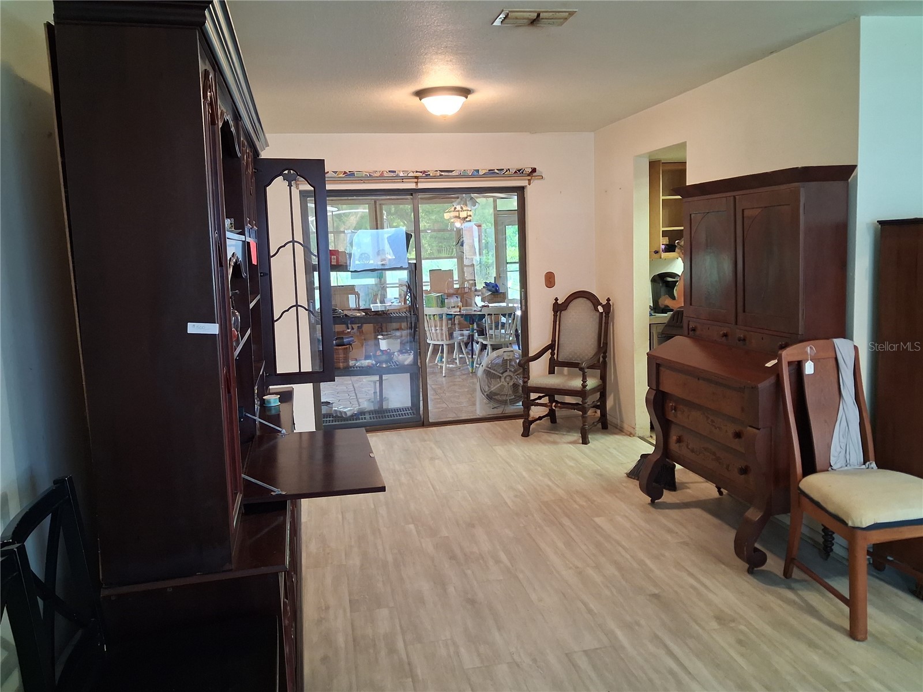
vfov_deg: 51.4
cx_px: 462
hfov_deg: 65.3
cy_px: 346
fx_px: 720
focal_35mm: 27
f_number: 1.8
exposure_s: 1/30
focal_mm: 4
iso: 400
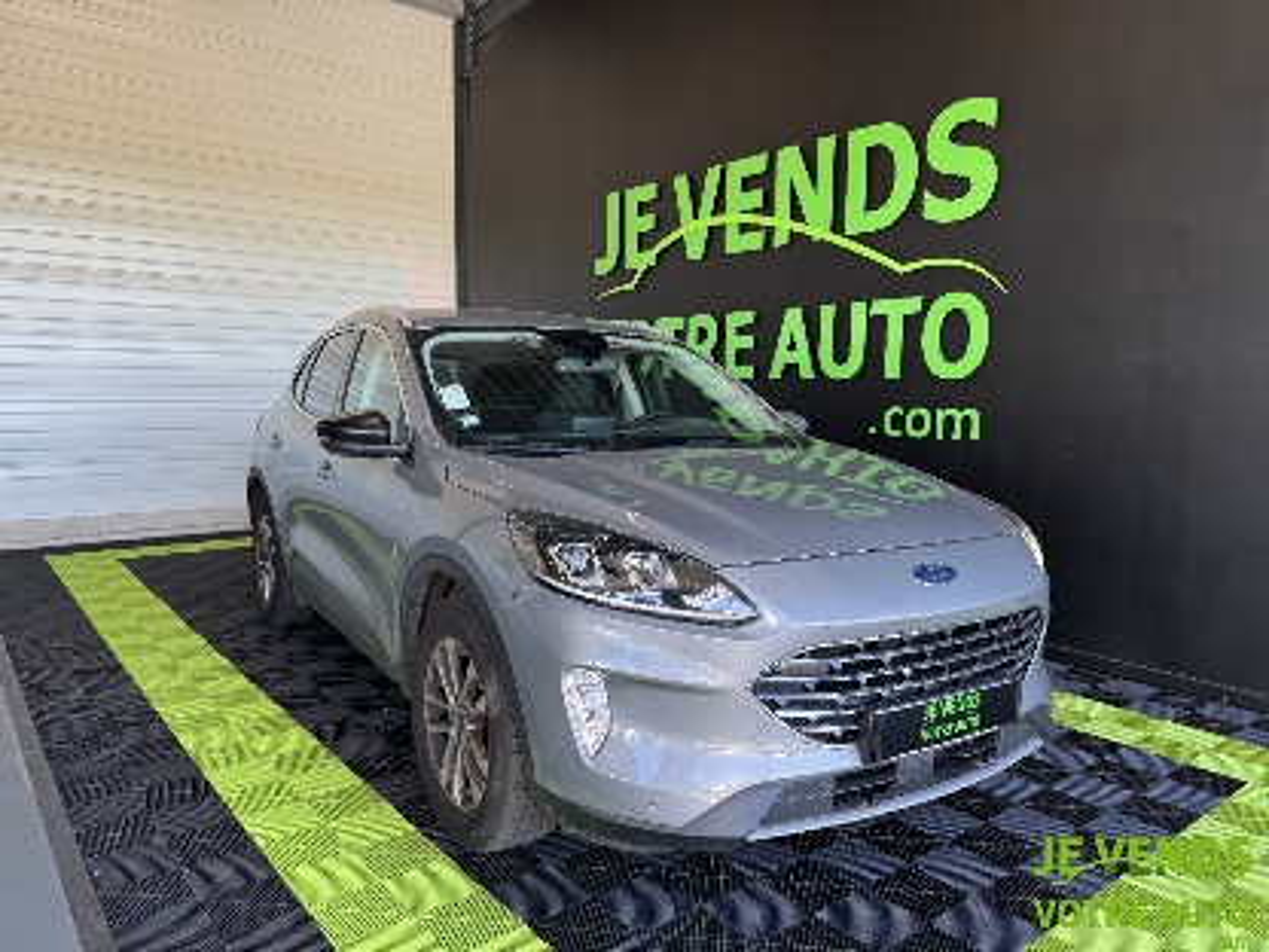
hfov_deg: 71.6
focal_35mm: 24
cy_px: 476
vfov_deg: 56.8
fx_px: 880
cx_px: 634
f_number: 1.78
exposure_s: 1/201
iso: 100
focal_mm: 6.76
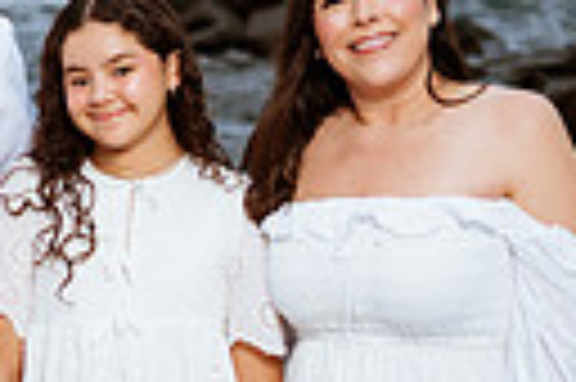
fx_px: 2541
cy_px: 294
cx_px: -140
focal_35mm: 159
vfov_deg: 8.6
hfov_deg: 12.6
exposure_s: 1/640
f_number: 1.8
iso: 100
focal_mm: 35
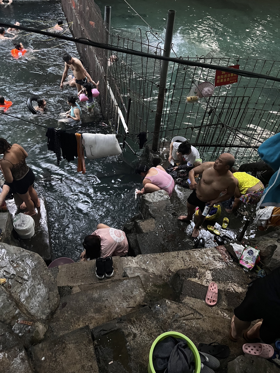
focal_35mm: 26
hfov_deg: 53.1
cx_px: 140
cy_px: 186
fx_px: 280
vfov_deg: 67.3
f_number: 1.6
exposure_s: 1/30
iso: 800
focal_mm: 5.1
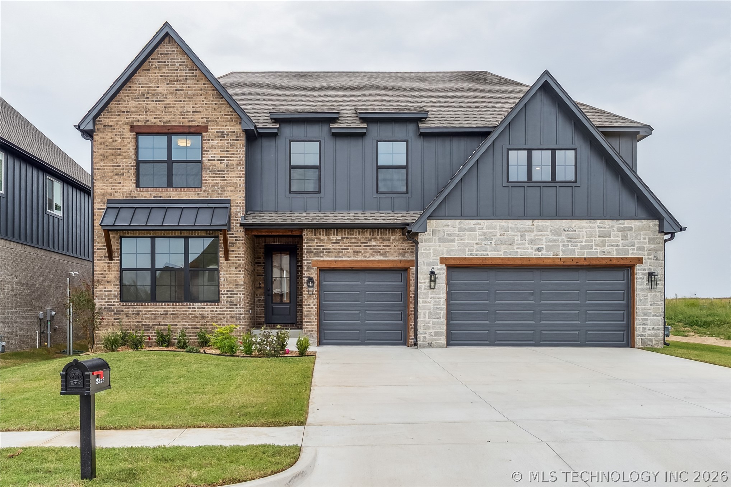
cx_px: 366
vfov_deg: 43.6
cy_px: 244
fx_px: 609
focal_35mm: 30
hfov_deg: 61.9
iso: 200
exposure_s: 1/500
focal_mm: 20
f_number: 6.3
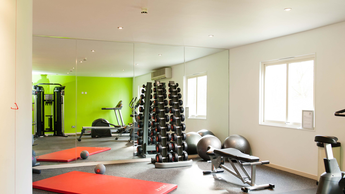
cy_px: 105
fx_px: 293
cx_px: 174
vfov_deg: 36.7
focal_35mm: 32
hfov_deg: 61.0
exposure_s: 1/50
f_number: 4
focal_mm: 29
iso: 800
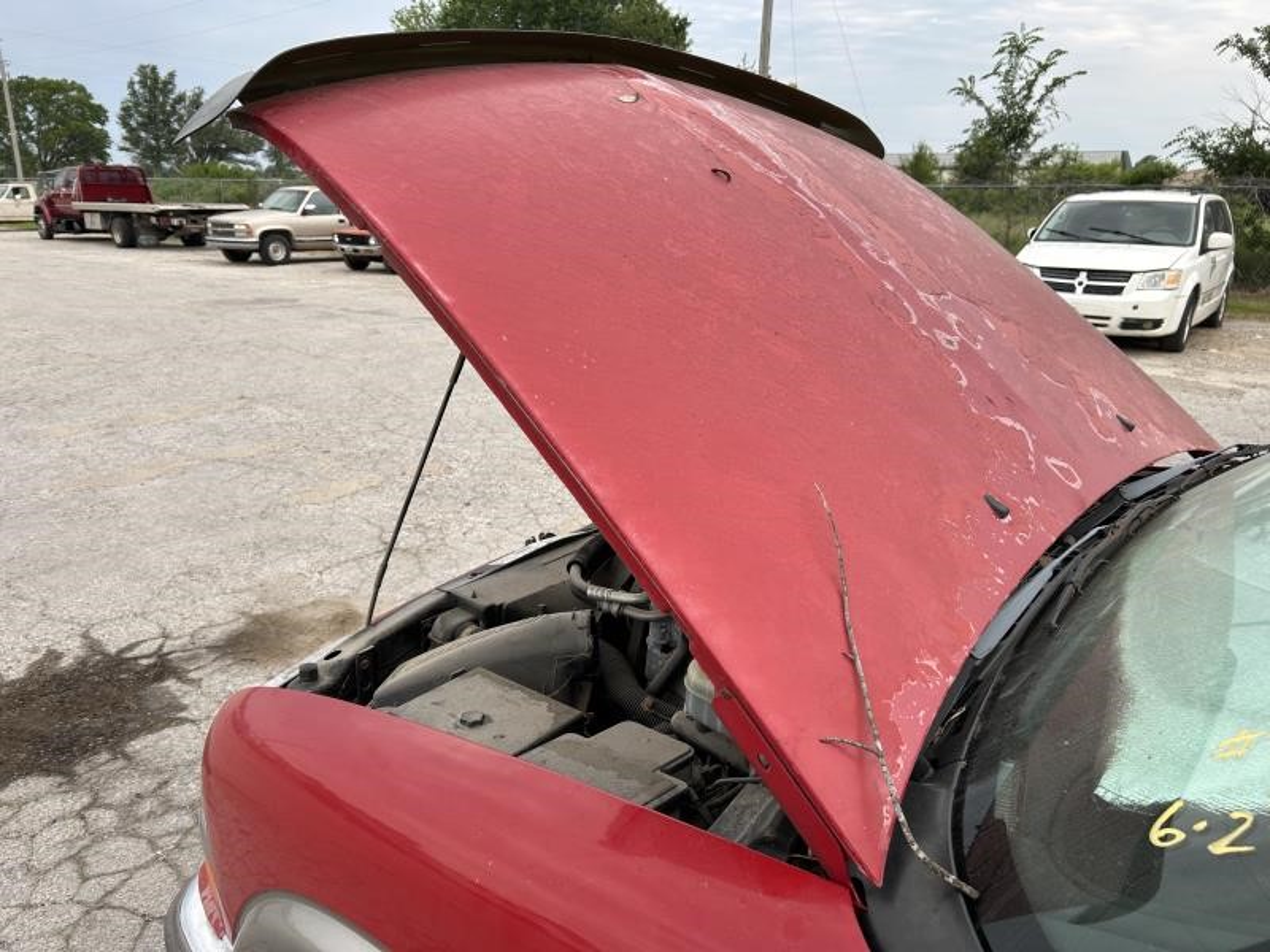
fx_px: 954
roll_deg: +0.5
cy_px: 476
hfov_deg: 67.3
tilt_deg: -15.5
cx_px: 635
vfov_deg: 53.1
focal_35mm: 26
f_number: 1.5
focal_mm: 5.7
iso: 50
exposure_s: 1/840
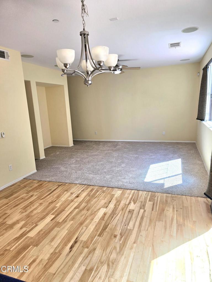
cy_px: 141
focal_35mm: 23
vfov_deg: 73.9
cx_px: 106
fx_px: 188
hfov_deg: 58.9
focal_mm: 6.3
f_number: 1.7
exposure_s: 1/154
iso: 12
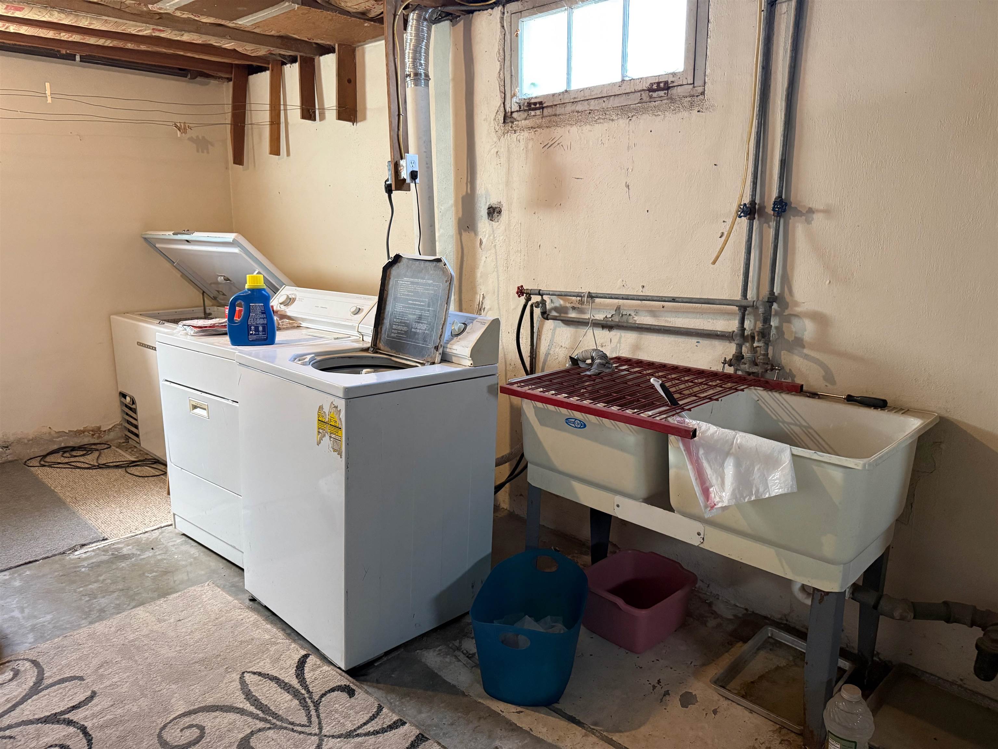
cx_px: 499
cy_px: 374
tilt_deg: -11.9
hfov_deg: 71.6
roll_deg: -0.2
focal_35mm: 24
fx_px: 692
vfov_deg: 56.8
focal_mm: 6.76
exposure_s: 1/60
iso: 500
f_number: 1.78
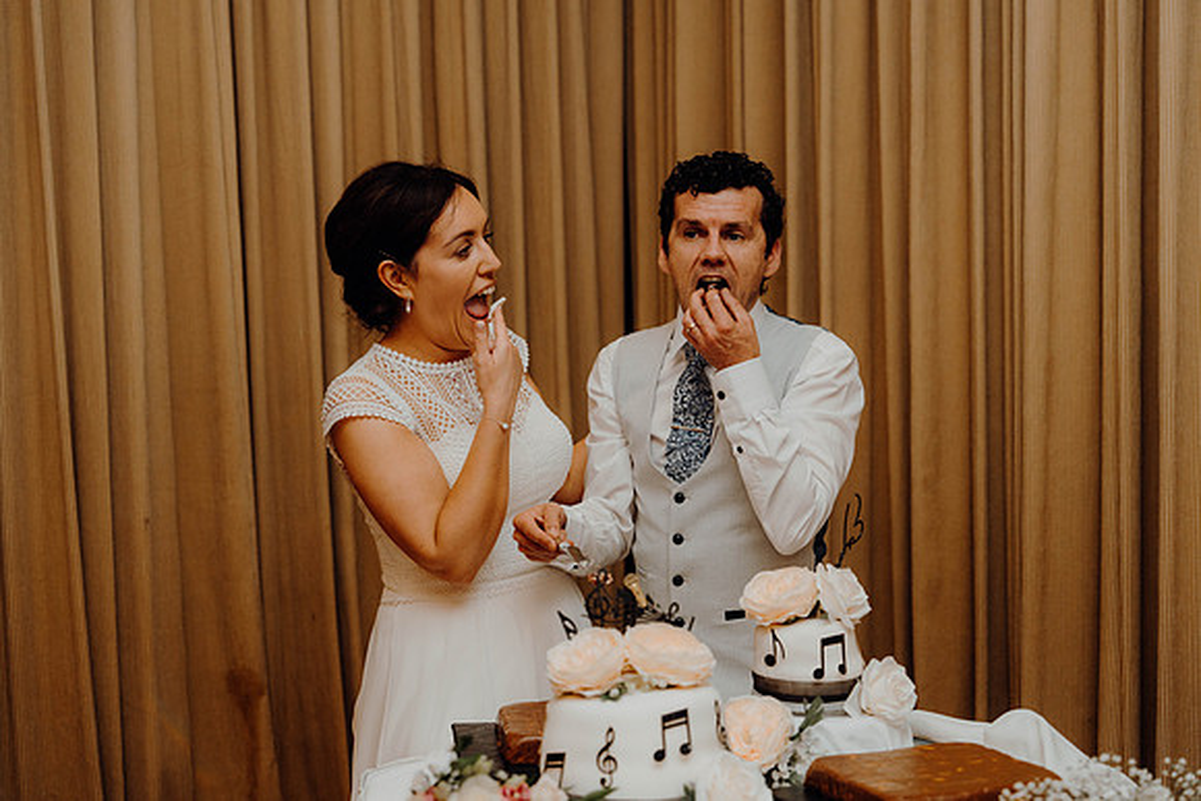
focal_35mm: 56
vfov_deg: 24.2
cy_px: 400
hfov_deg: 35.6
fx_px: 1869
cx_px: 600
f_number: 2.8
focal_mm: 56
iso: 1250
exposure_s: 1/200
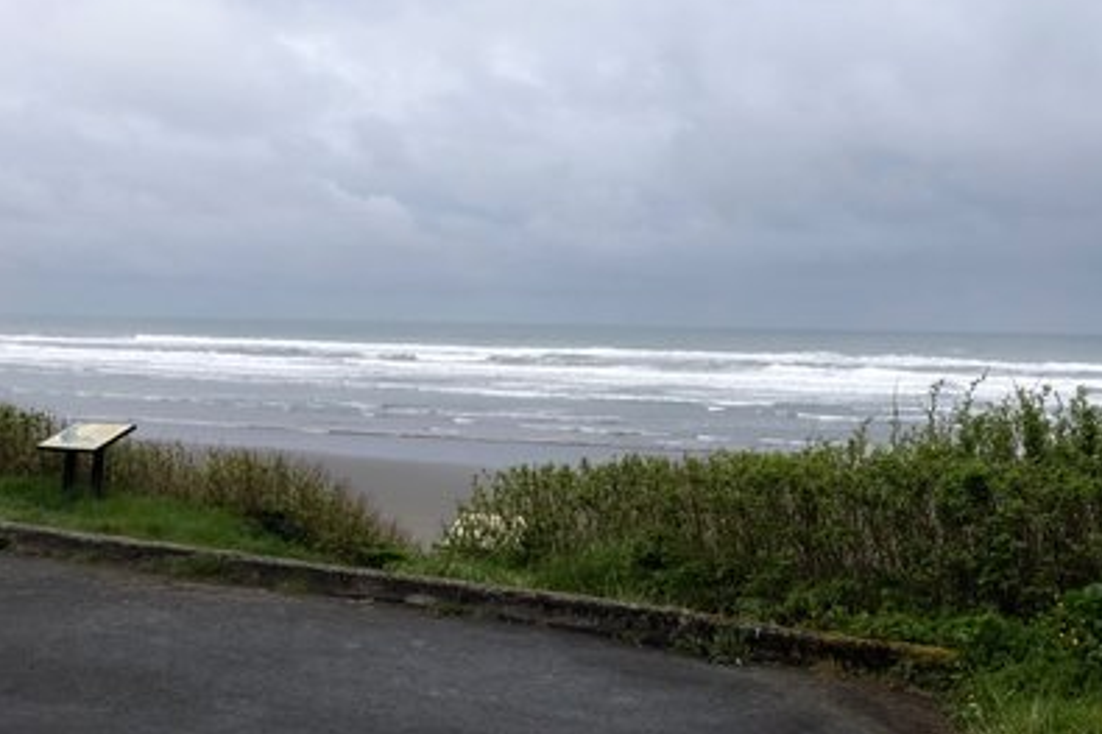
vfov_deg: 22.6
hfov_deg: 33.4
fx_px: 1836
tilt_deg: -1.7
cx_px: 552
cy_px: 352
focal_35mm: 60
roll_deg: -1.5
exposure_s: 1/120
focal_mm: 6.6
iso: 64
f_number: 2.8
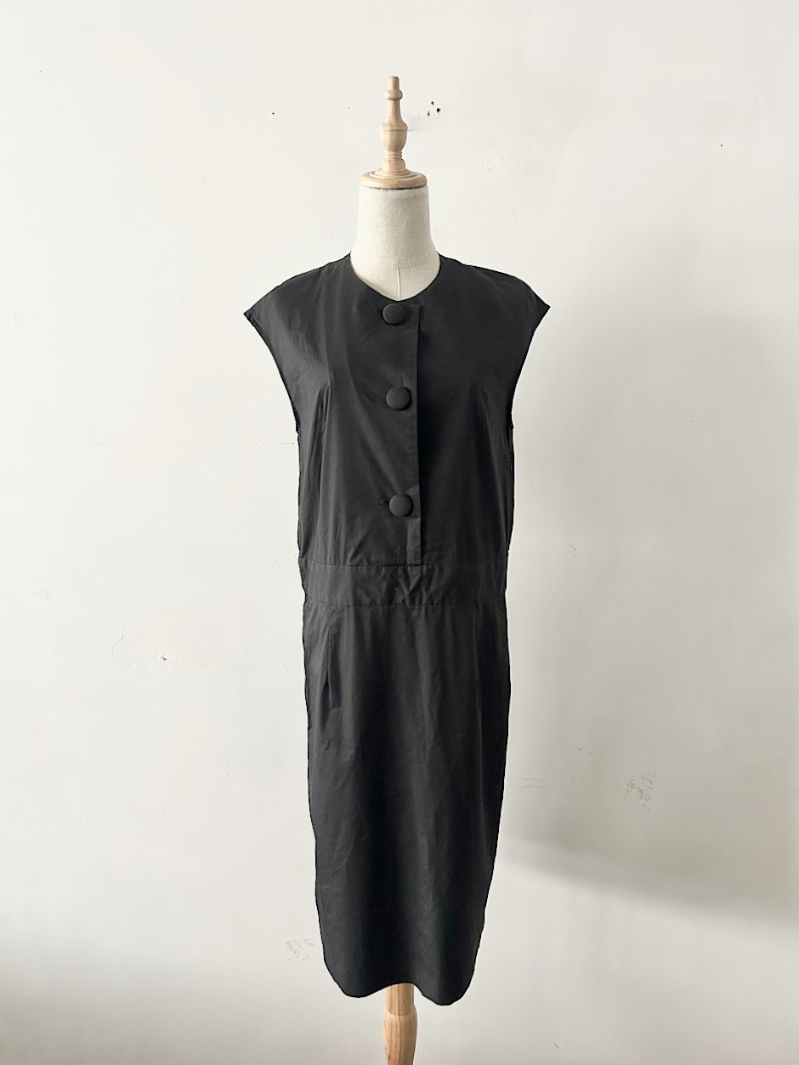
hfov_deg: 53.1
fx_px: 800
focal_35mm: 26
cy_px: 532
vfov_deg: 67.3
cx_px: 400
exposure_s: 1/60
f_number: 1.5
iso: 400
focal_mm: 5.7
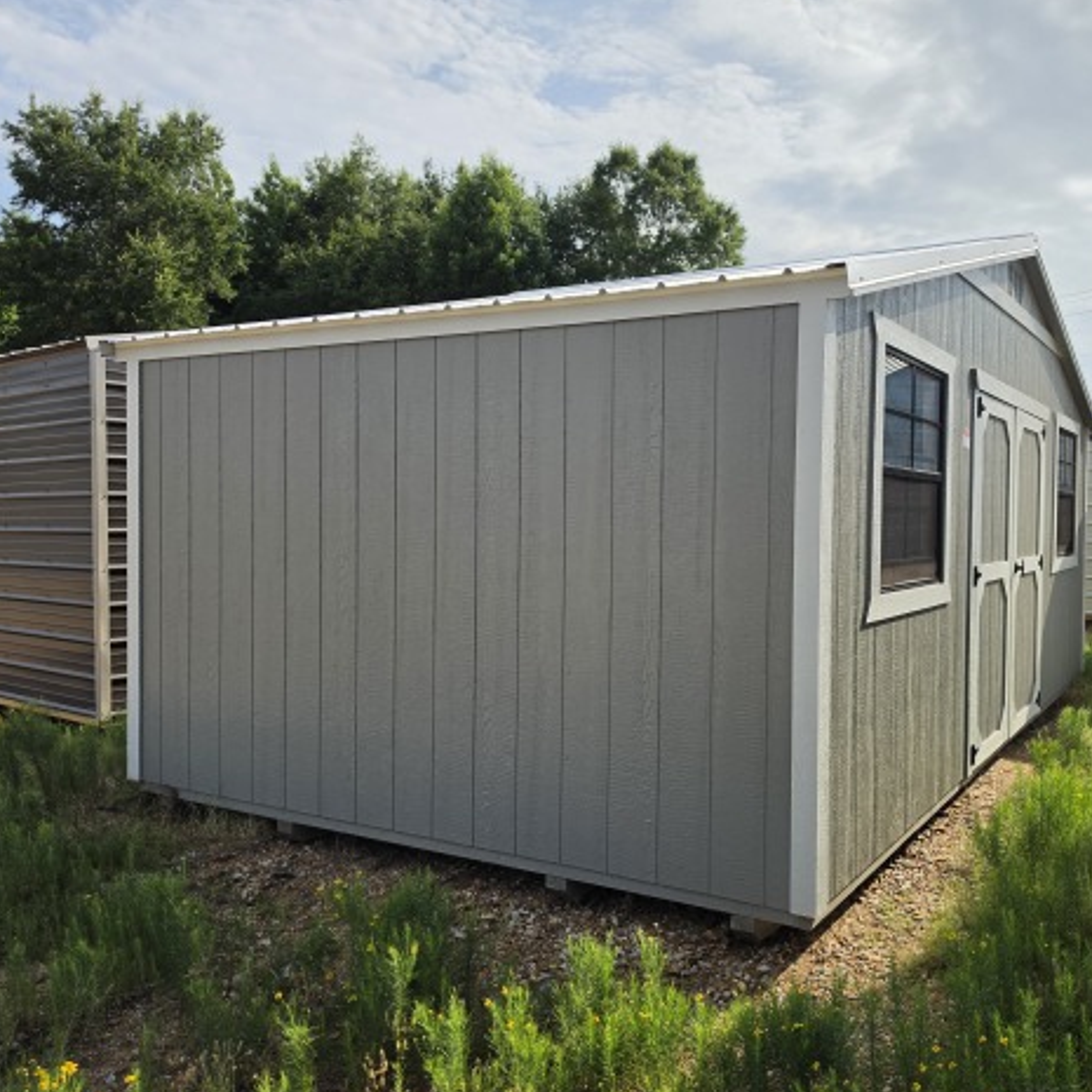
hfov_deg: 56.7
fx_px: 999
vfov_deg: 57.3
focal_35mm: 28
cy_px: 550
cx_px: 669
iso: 50
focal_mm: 6.5
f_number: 1.4
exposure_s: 1/7939
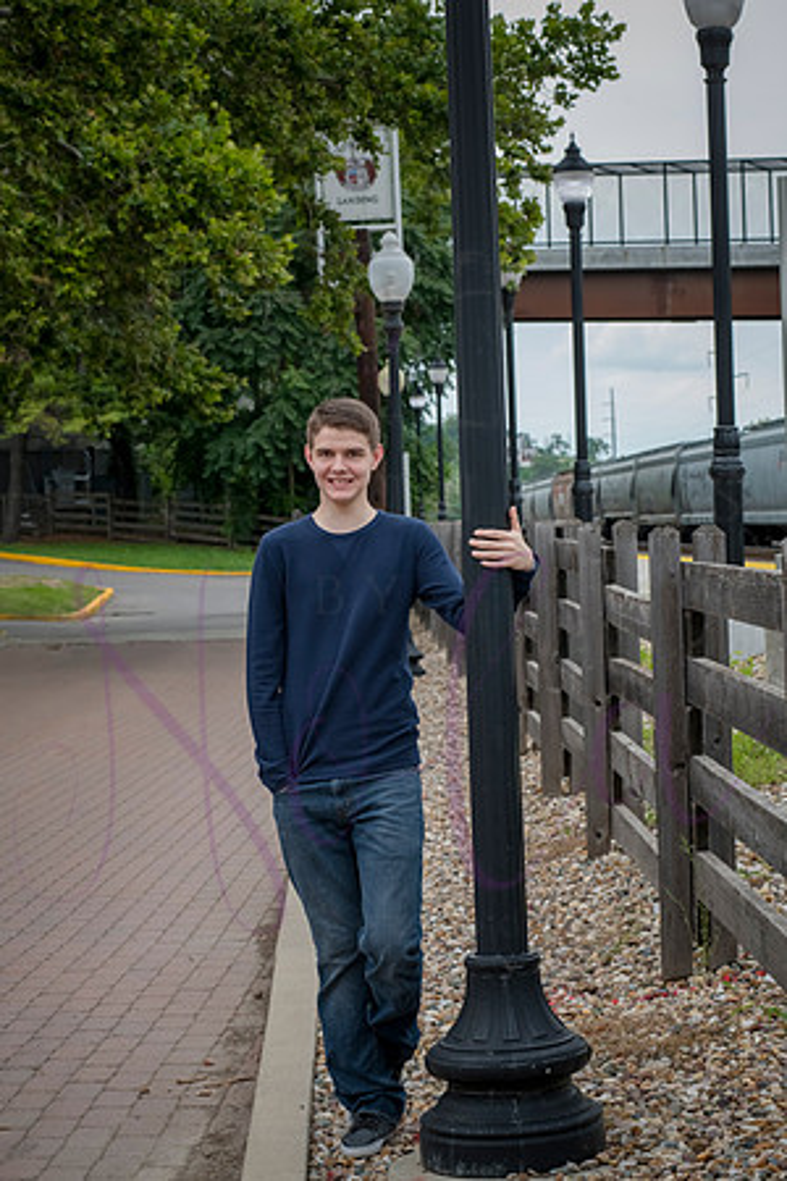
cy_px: 590
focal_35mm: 86
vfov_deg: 23.6
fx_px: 2820
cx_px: 394
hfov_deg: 15.9
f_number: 10
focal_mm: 86
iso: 640
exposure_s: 1/320
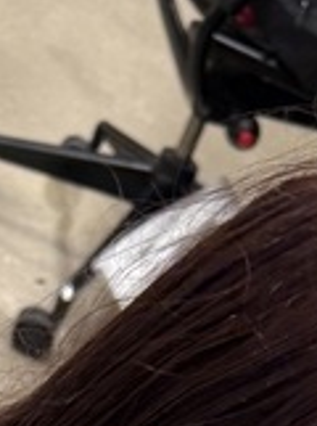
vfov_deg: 10.3
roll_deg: -40.6
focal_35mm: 153
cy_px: 1180
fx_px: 1876
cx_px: 457
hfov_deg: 9.4
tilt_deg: -39.1
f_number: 1.78
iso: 125
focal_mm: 6.76
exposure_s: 1/60
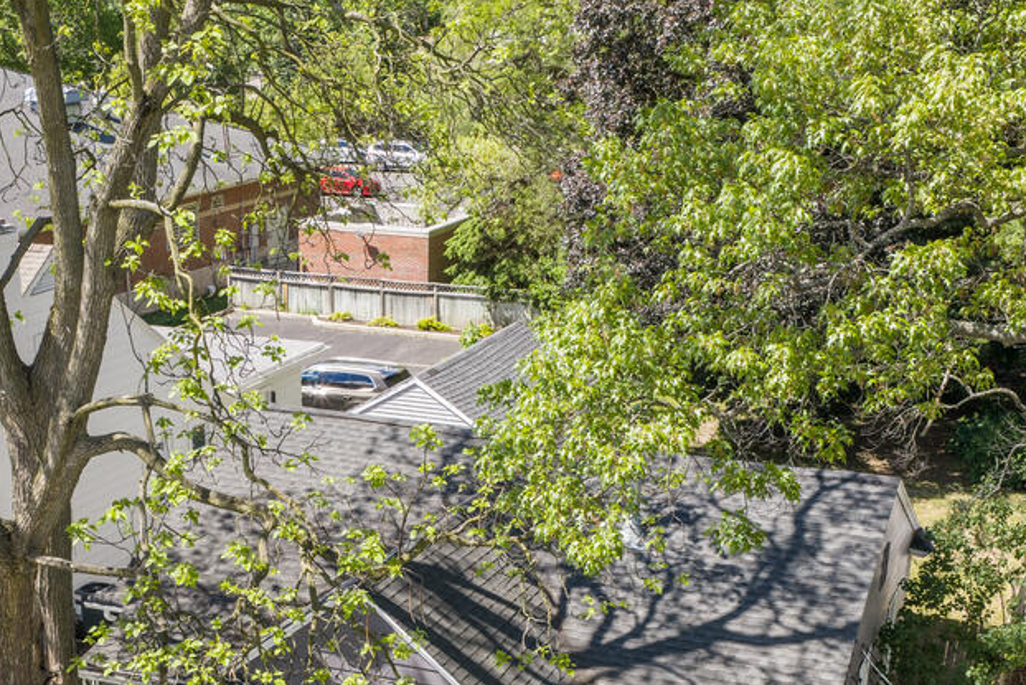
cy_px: 652
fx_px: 1539
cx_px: 432
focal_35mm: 54
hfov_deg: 36.8
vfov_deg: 24.2
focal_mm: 14.45
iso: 100
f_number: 5.6
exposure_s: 1/80
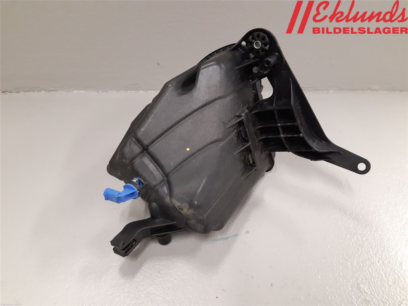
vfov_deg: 53.1
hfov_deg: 67.3
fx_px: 306
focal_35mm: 26
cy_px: 153
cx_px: 204
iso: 200
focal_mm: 3.93
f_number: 1.7
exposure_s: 1/50
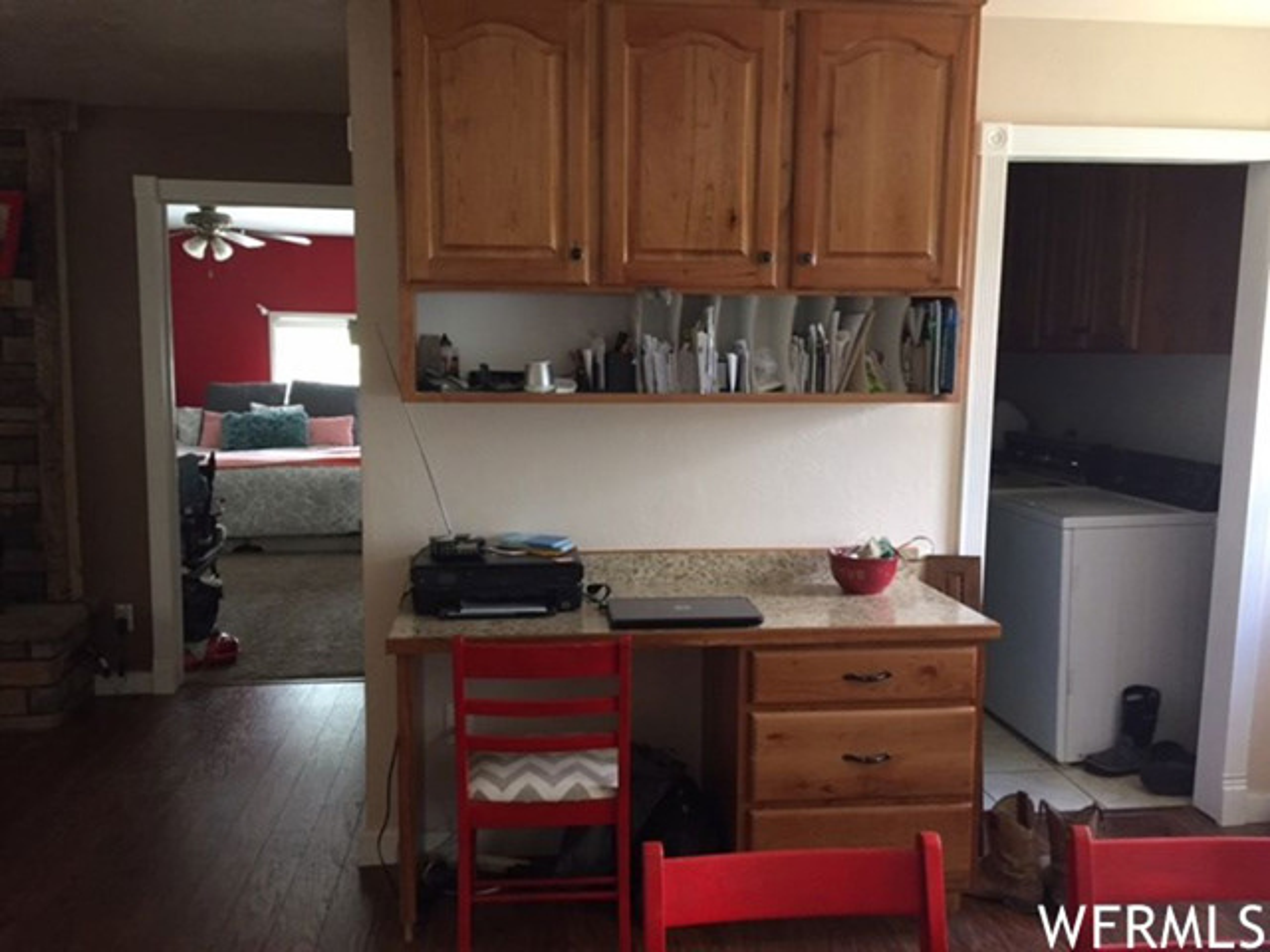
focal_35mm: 29
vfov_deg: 48.2
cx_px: 635
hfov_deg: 61.7
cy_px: 476
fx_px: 1064
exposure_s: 1/30
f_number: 2.2
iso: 125
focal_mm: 4.15
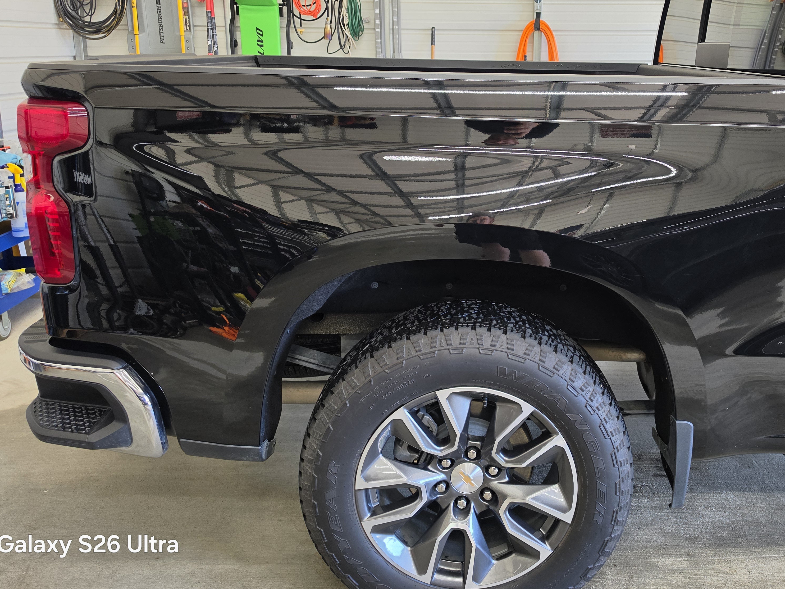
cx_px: 481
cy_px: 209
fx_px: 703
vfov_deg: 44.9
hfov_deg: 57.8
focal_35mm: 31
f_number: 1.4
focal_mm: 6.5
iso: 100
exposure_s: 1/120
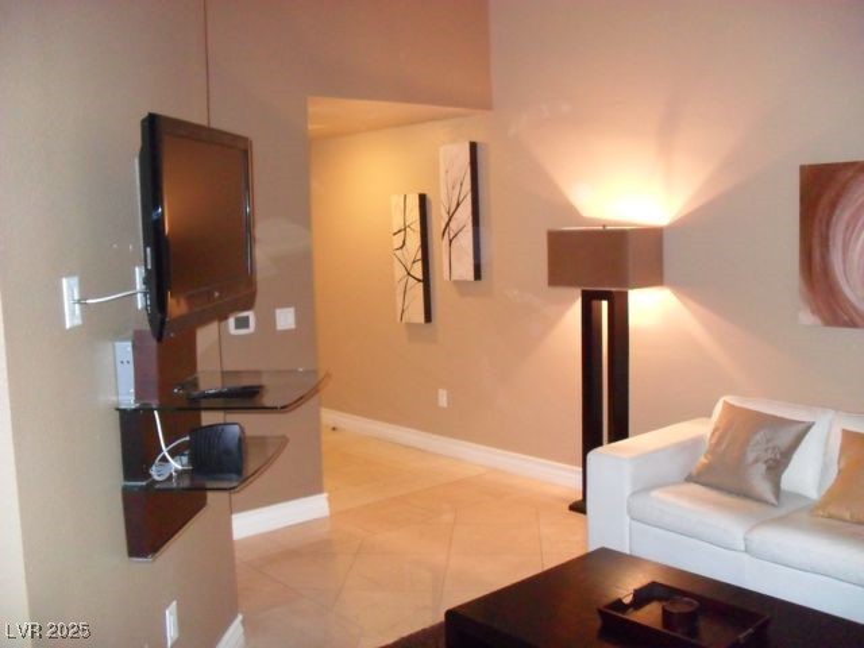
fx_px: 874
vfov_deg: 40.7
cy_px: 324
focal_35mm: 35
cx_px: 432
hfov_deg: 52.6
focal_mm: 6.3
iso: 640
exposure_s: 1/45
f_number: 3
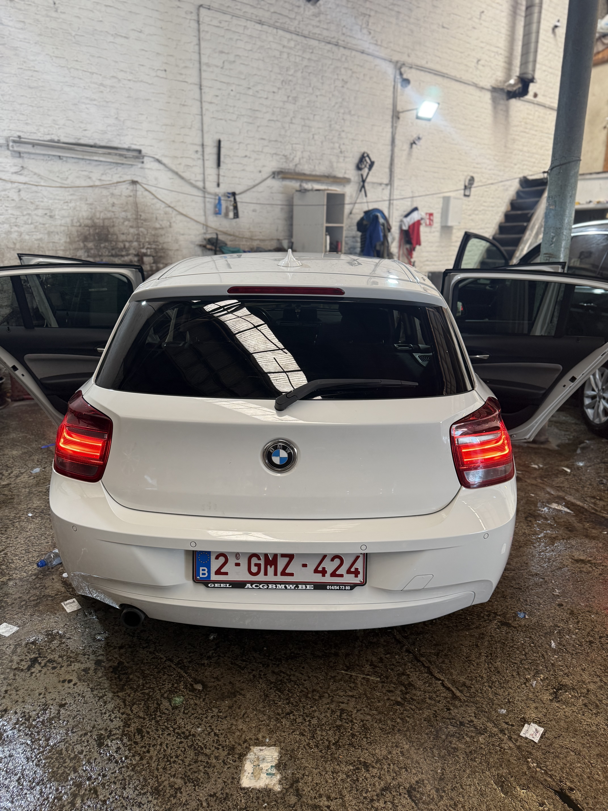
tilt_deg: -16.1
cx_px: 304
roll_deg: -0.4
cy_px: 406
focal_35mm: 24
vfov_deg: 71.6
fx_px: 562
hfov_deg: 56.8
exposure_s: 1/100
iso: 200
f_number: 1.78
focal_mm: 6.76
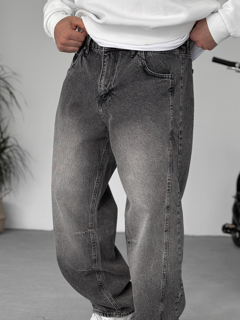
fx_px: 666
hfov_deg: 20.4
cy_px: 161
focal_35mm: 72
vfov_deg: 27.0
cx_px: 144
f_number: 1.8
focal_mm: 6.76
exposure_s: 1/60
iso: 100
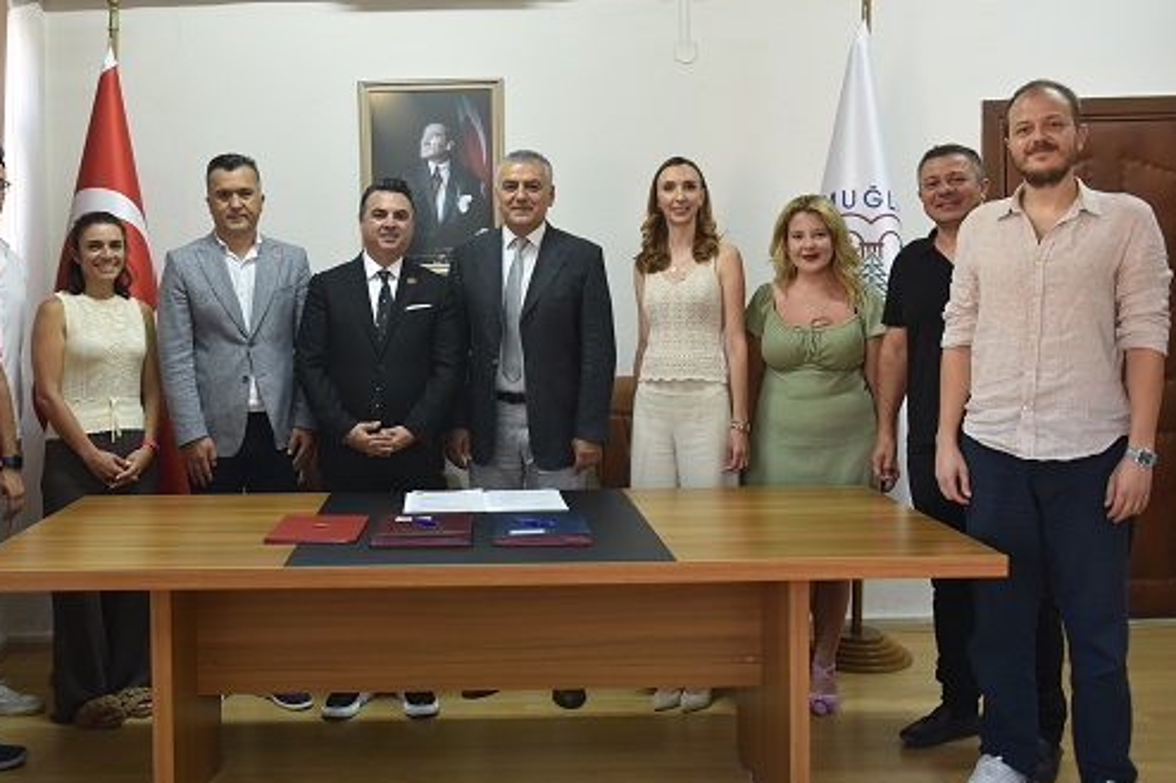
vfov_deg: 34.1
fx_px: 1274
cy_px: 325
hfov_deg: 49.3
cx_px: 476
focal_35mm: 39
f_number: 3.5
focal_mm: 32
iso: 800
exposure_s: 1/60
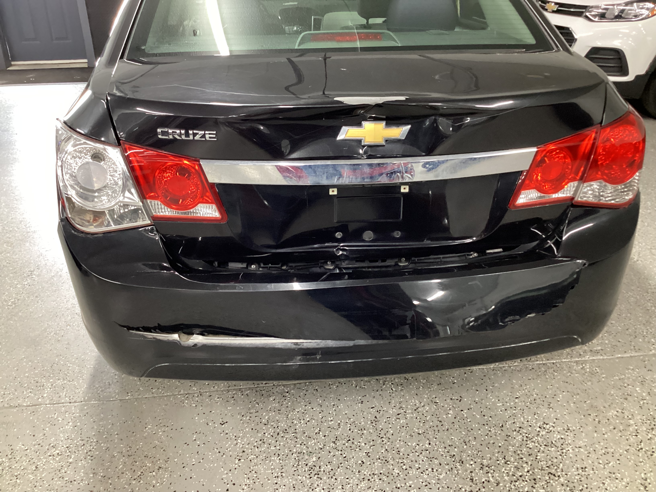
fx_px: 587
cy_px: 246
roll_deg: +0.3
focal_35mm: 31
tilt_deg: -28.8
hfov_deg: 58.4
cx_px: 328
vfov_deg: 45.4
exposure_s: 1/25
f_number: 2.4
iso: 400
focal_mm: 3.3
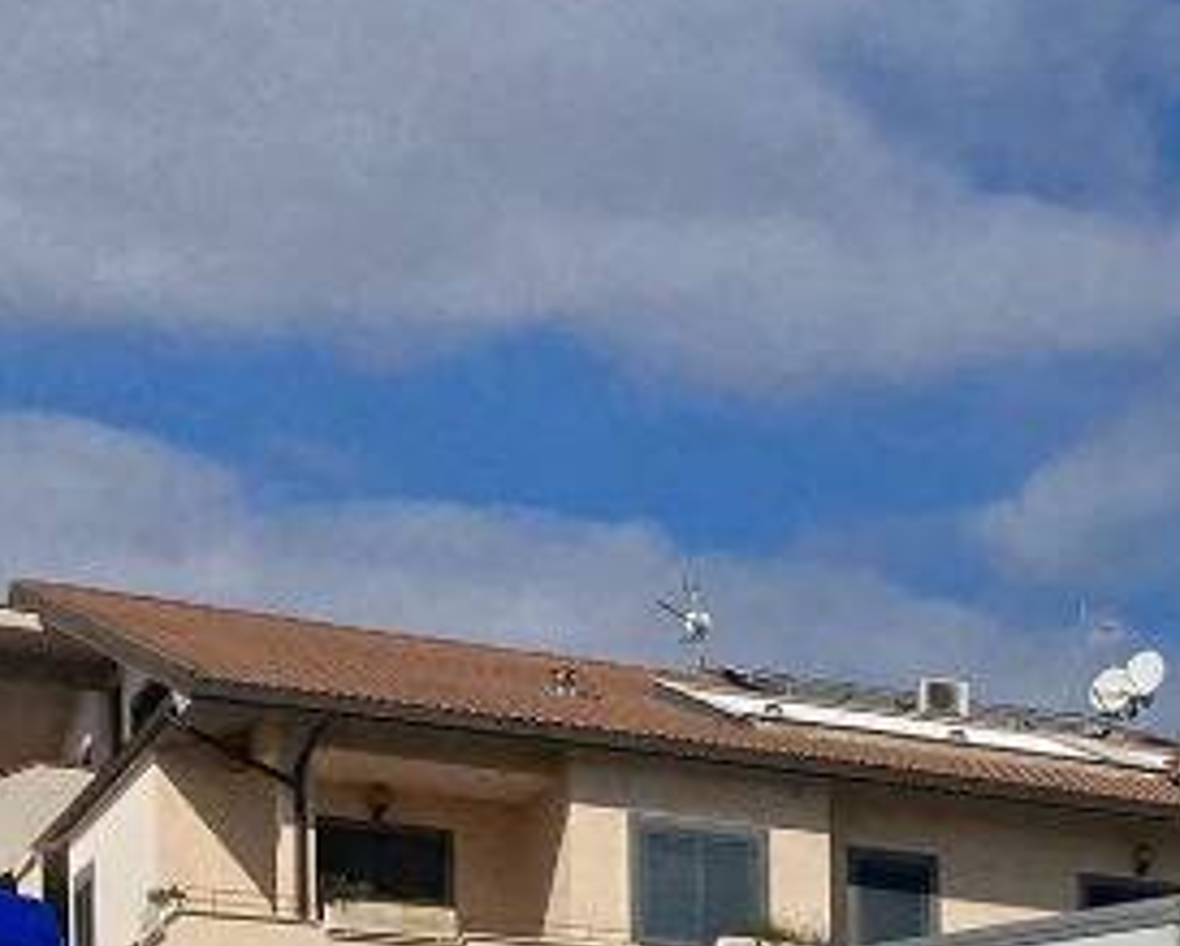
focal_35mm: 99
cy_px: 1663
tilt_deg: -0.8
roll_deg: -0.2
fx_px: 3461
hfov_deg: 16.6
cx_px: 2016
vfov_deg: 14.0
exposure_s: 1/8850
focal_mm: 4.25
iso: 32
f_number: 1.8
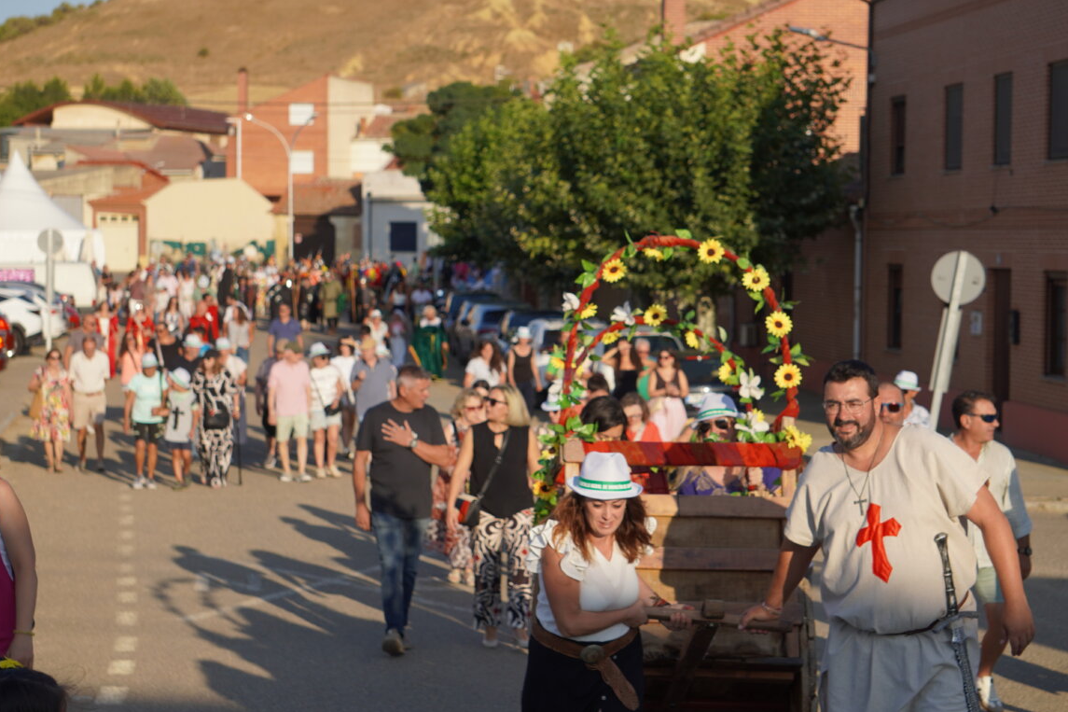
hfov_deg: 21.3
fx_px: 2834
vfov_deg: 14.3
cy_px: 352
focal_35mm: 96
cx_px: 546
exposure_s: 1/500
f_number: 5.6
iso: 100
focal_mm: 57
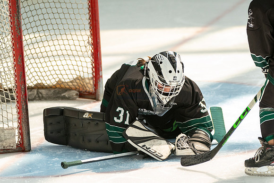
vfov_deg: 5.1
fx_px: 2058
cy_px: 110
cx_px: 158
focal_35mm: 270
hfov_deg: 7.6
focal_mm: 176
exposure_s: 1/2500
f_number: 3.5
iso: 1600
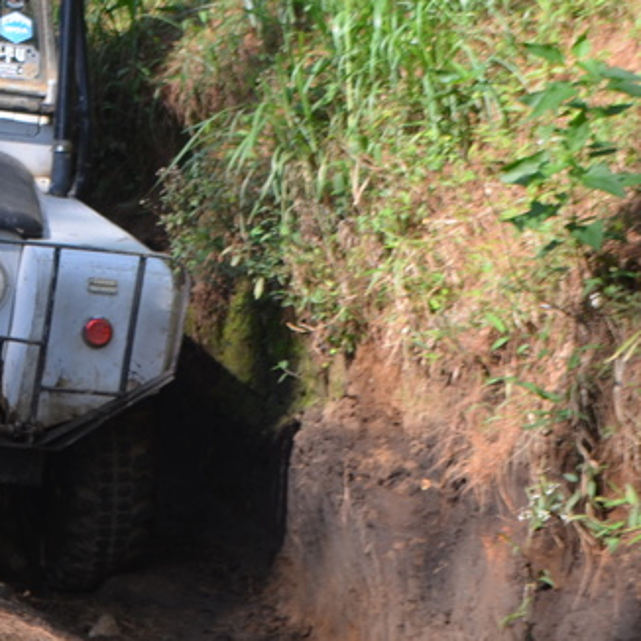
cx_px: -291
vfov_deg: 9.5
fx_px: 3855
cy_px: 100
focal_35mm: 184
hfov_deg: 9.3
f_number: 5.6
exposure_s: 1/125
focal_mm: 46
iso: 200
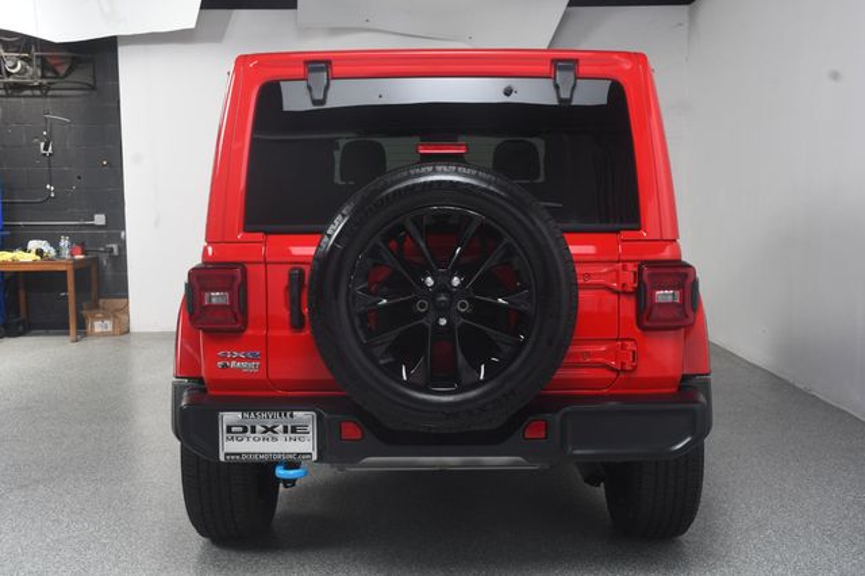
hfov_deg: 48.5
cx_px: 432
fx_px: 961
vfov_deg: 33.4
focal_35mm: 40
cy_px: 288
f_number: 9
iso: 100
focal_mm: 27
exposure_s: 1/160
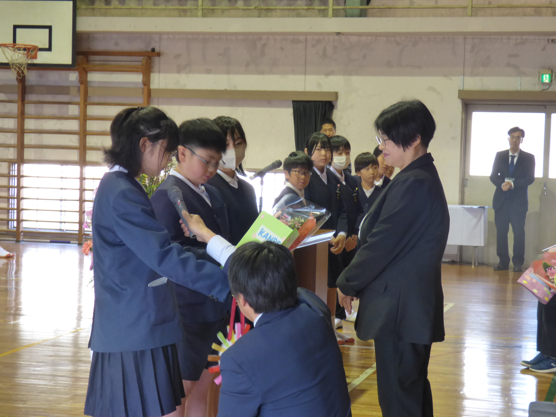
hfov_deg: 25.0
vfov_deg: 18.9
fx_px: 1253
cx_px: 278
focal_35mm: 78
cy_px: 208
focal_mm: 13.94
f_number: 4.5
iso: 400
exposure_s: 1/13
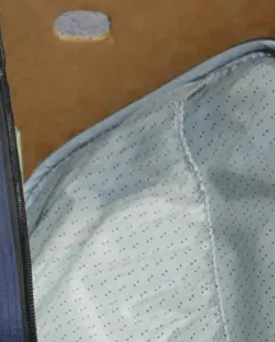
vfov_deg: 10.0
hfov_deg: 7.9
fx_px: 1959
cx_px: -70
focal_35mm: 193
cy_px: 259
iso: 640
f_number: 5.3
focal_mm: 26
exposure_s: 1/60
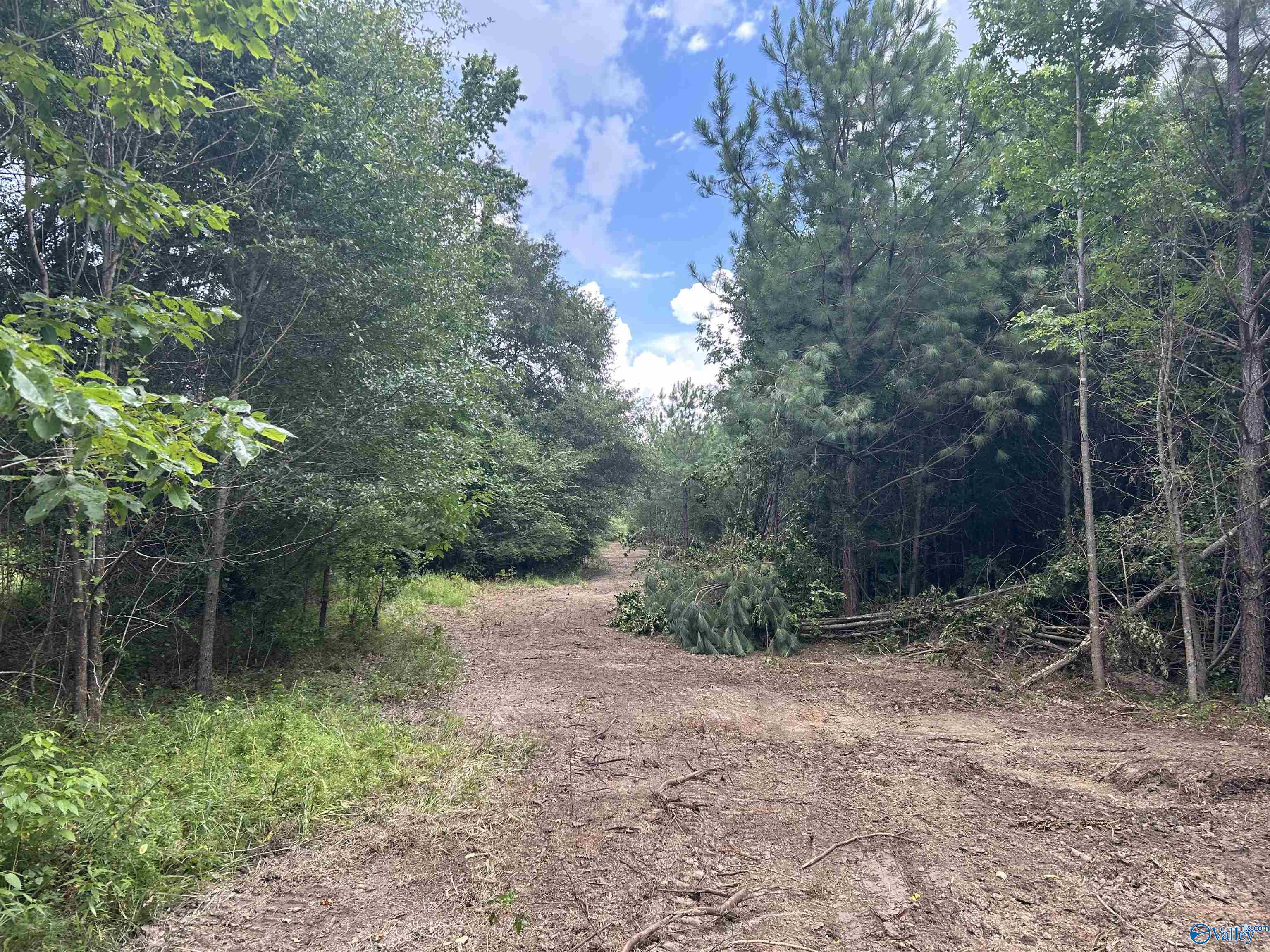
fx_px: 954
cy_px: 476
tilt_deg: +6.7
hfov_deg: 67.3
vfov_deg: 53.1
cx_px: 635
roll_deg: -0.6
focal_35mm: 26
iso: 50
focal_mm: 5.7
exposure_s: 1/588
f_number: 1.5
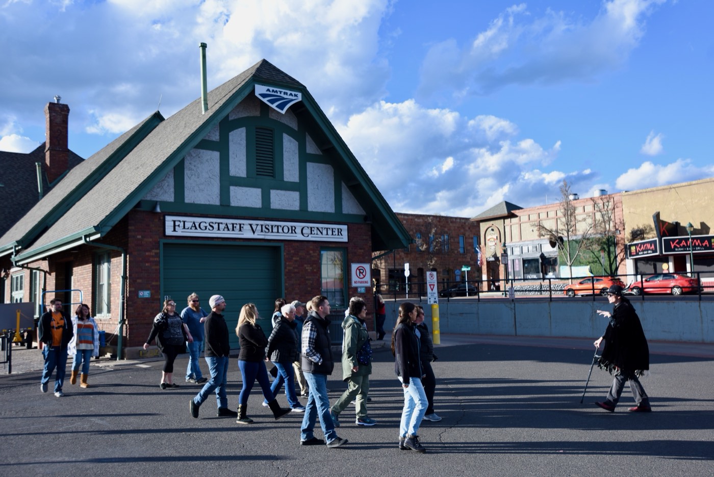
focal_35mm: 35
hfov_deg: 54.4
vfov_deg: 37.9
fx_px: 694
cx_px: 357
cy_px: 238
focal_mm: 35
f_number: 4
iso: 200
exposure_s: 1/1000
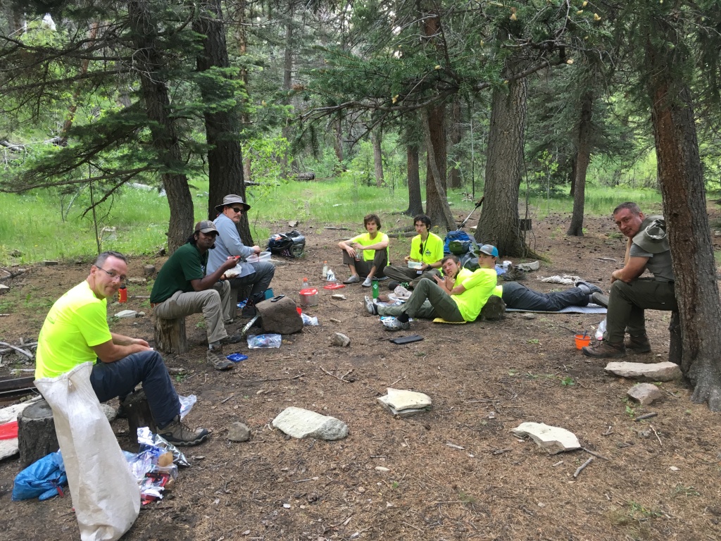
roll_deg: +1.0
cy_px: 270
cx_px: 360
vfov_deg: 48.2
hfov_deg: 61.7
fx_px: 604
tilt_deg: -8.9
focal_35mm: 29
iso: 64
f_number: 2.2
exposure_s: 1/30
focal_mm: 4.15
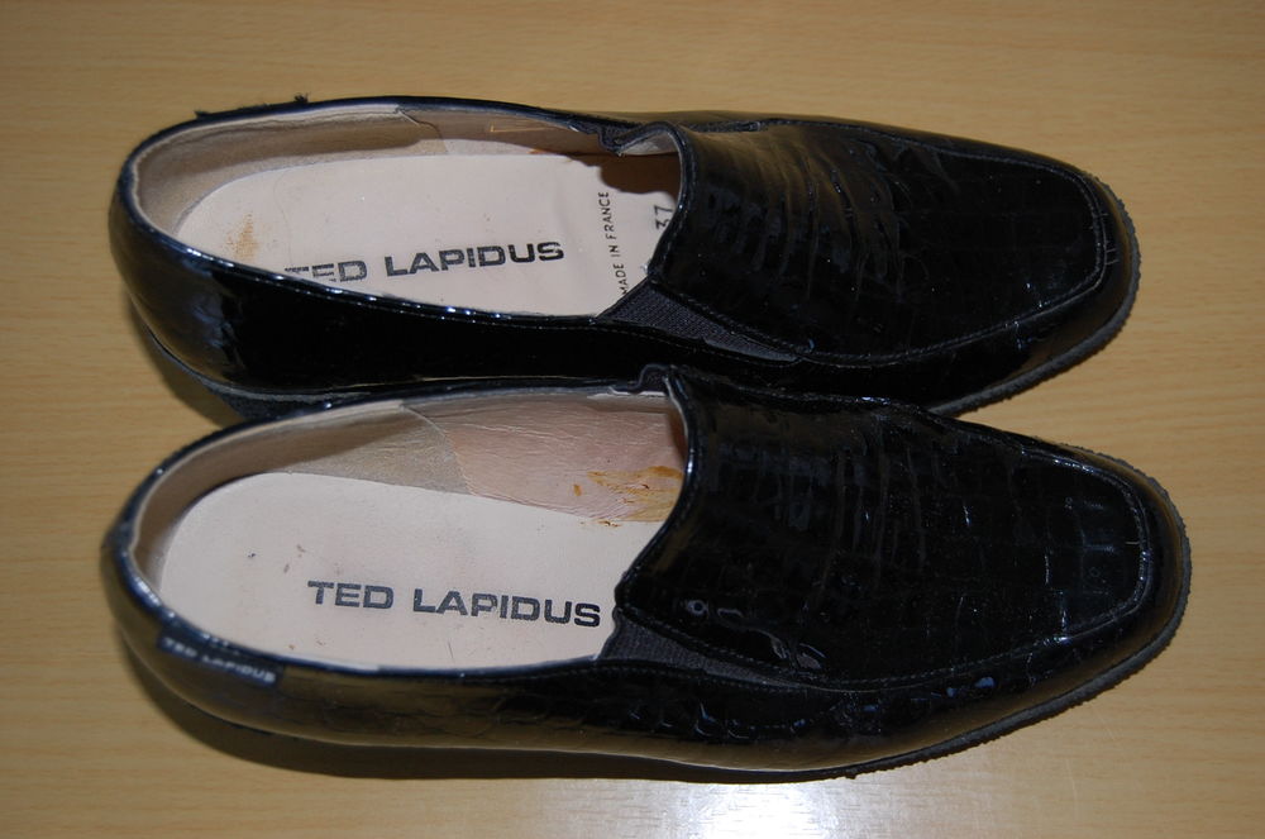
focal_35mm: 48
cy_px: 420
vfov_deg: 28.0
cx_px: 632
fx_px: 1684
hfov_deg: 41.2
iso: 400
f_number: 4.5
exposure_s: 1/60
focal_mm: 32
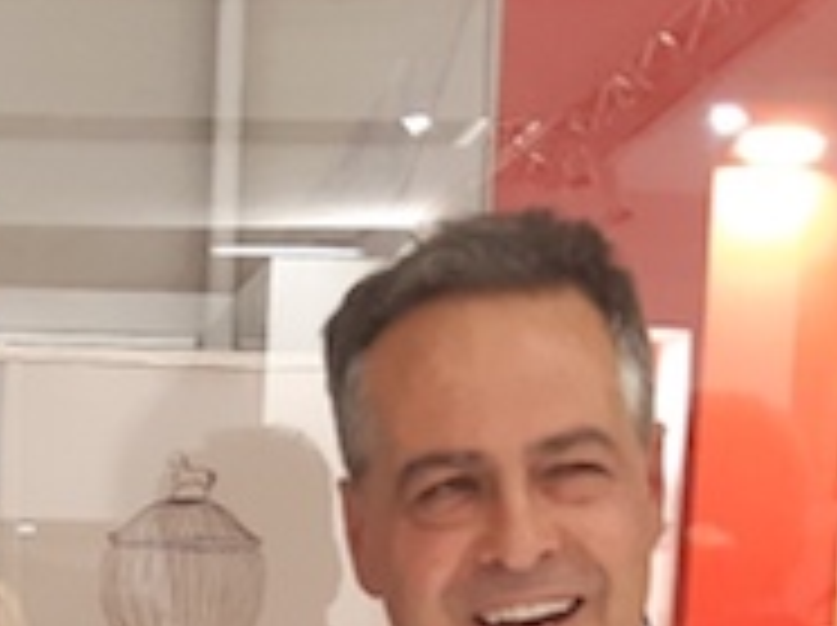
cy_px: 1049
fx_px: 2705
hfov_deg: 17.2
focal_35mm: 112
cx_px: 4
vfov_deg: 12.3
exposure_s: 1/60
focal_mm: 3.93
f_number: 1.7
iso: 125
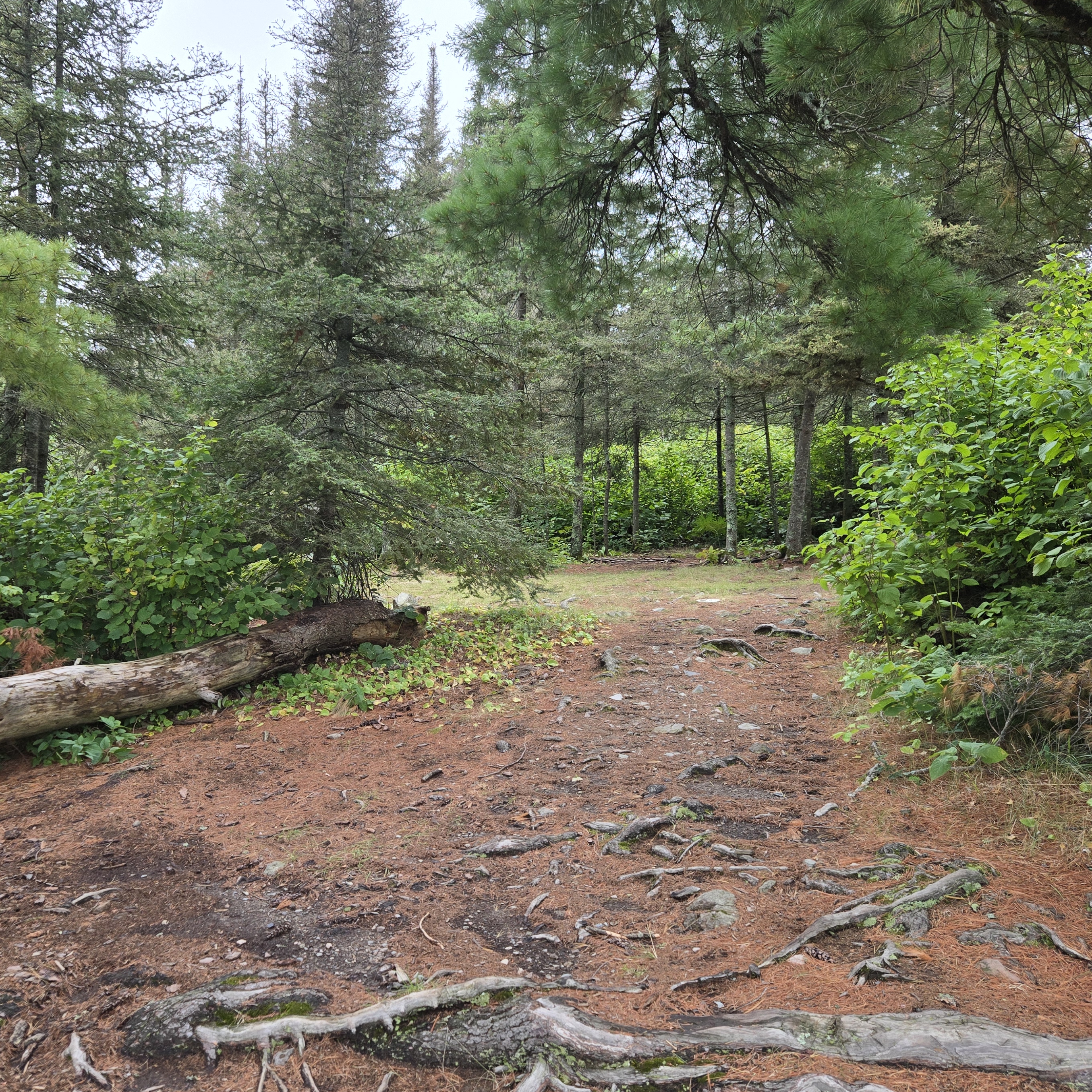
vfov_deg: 54.0
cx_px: 470
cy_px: 541
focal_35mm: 30
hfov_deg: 53.9
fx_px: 1071
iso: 50
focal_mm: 5.4
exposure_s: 1/180
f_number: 1.8
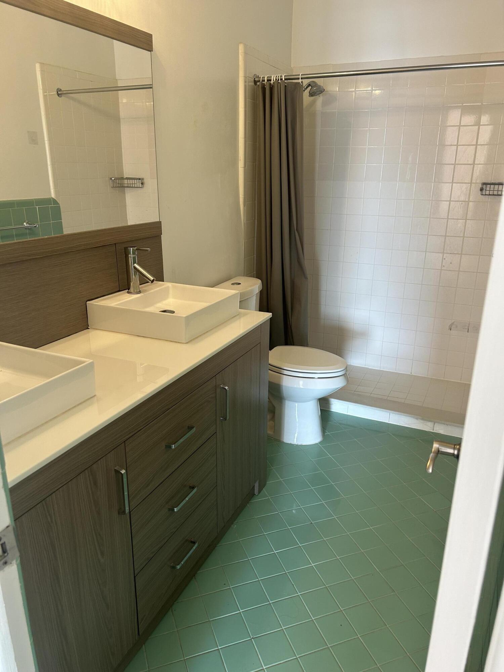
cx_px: 252
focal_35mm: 26
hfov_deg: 53.1
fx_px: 505
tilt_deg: -19.1
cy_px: 336
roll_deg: -1.4
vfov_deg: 67.3
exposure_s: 1/60
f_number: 1.5
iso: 80
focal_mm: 5.7
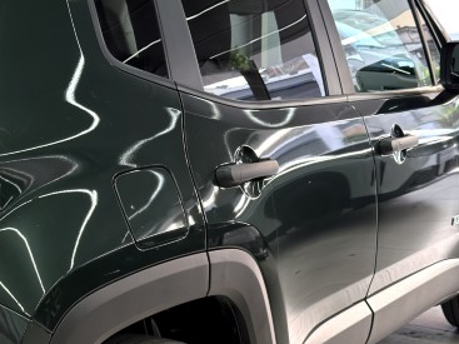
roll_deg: +2.3
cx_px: 91
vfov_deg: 21.9
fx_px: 888
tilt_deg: -11.6
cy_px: 218
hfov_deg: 28.4
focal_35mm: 67
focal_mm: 6.76
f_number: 1.78
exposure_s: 1/50
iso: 200
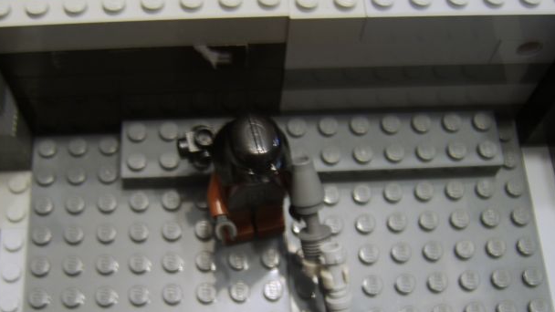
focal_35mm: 40
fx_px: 589
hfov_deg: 50.4
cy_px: 195
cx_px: 258
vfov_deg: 29.6
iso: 71
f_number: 2.7
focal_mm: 8.13
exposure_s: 1/3
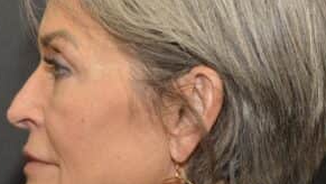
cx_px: 73
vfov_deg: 7.3
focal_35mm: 166
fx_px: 1436
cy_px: 107
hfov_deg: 12.9
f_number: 8
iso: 200
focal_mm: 40
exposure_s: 1/125
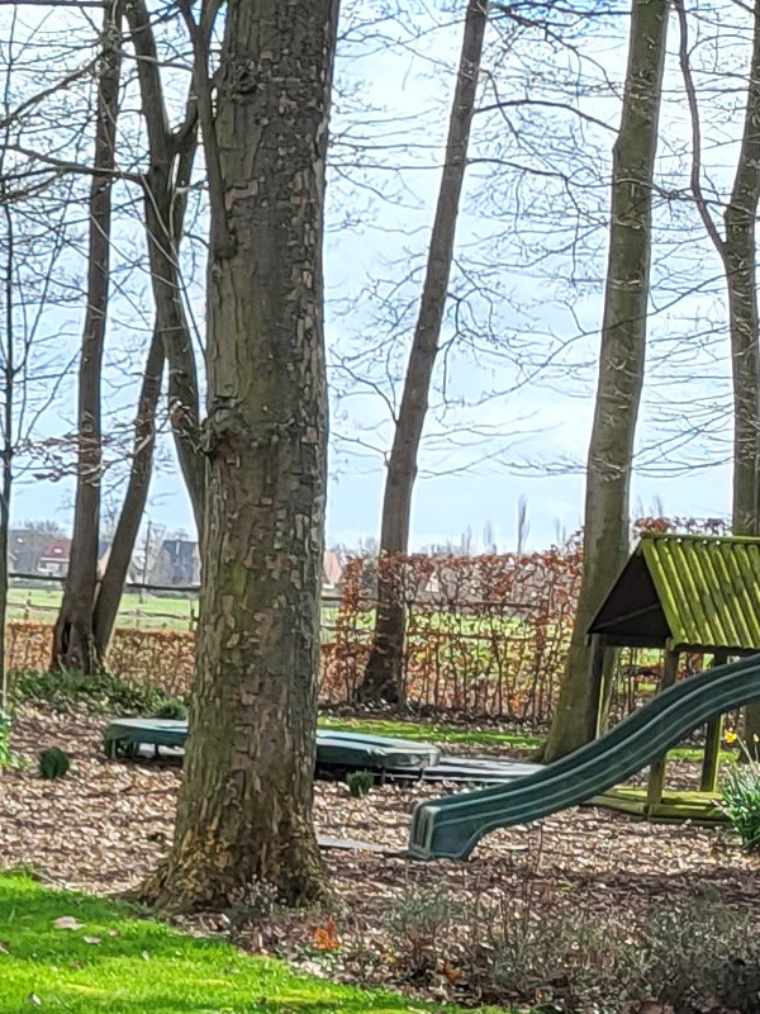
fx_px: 3806
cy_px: 1202
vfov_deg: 14.7
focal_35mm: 130
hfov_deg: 10.6
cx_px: -669
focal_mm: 5.4
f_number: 1.8
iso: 40
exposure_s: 1/1000
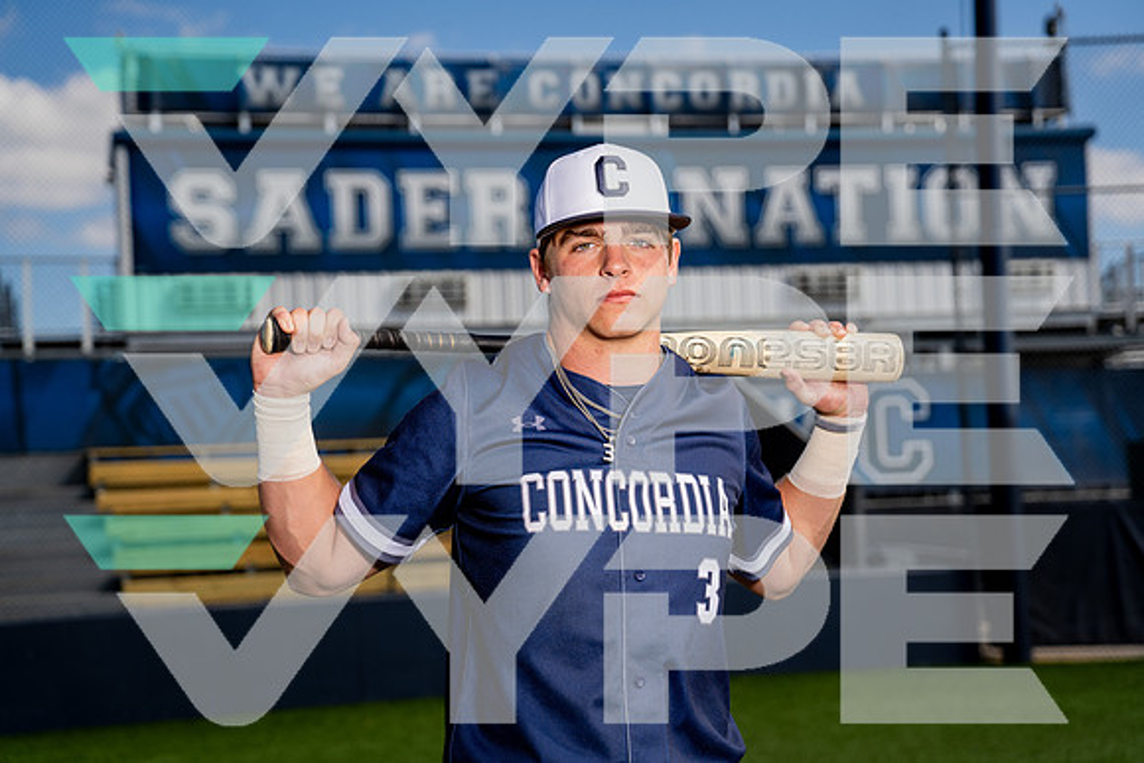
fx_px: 2161
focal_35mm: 68
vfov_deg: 20.0
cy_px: 382
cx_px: 572
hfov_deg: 29.6
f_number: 4
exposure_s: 1/1250
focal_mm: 68
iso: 100
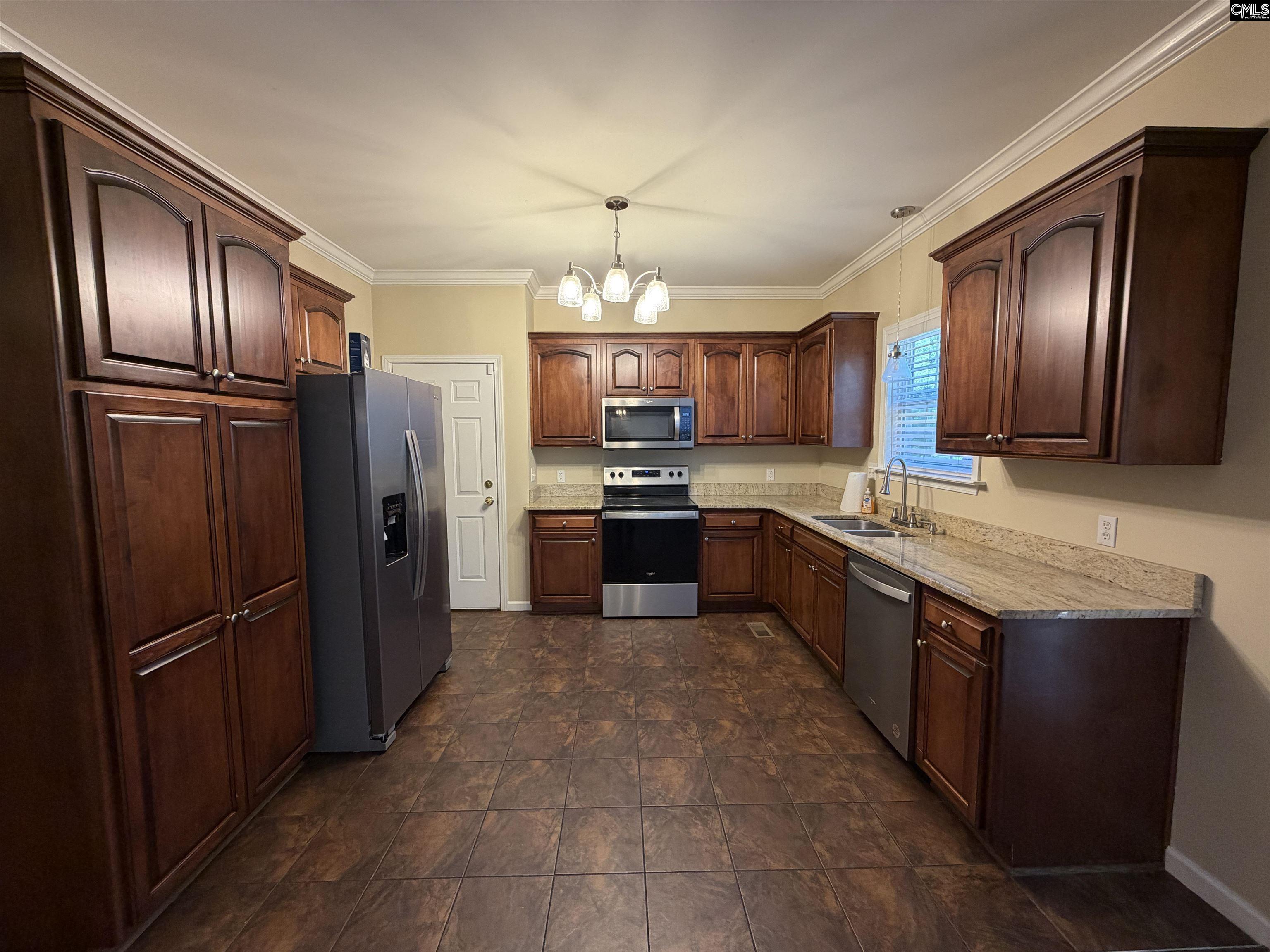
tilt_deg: -5.1
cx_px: 635
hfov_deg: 102.1
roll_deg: +0.8
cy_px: 476
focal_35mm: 14
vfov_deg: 85.7
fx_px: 514
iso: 160
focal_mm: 2.22
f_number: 2.2
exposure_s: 1/60
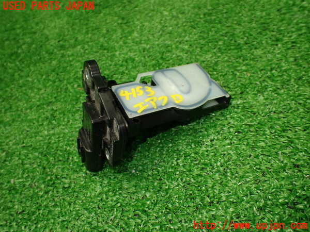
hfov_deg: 60.0
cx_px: 155
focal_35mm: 30
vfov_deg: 46.8
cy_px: 116
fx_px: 269
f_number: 2.3
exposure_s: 1/125
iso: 320
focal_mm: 5.4
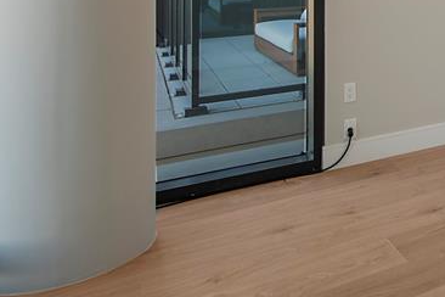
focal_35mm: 42
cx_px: 574
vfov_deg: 28.3
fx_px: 519
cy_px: -47
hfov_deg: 33.9
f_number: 8
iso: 100
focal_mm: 10
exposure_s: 1/15
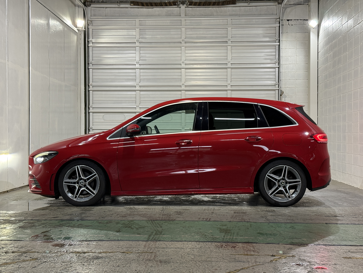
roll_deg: -0.2
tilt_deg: +0.0
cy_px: 136
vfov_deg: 30.3
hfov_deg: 39.7
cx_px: 182
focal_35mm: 48
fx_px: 503
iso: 100
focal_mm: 6.76
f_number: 1.78
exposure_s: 1/60
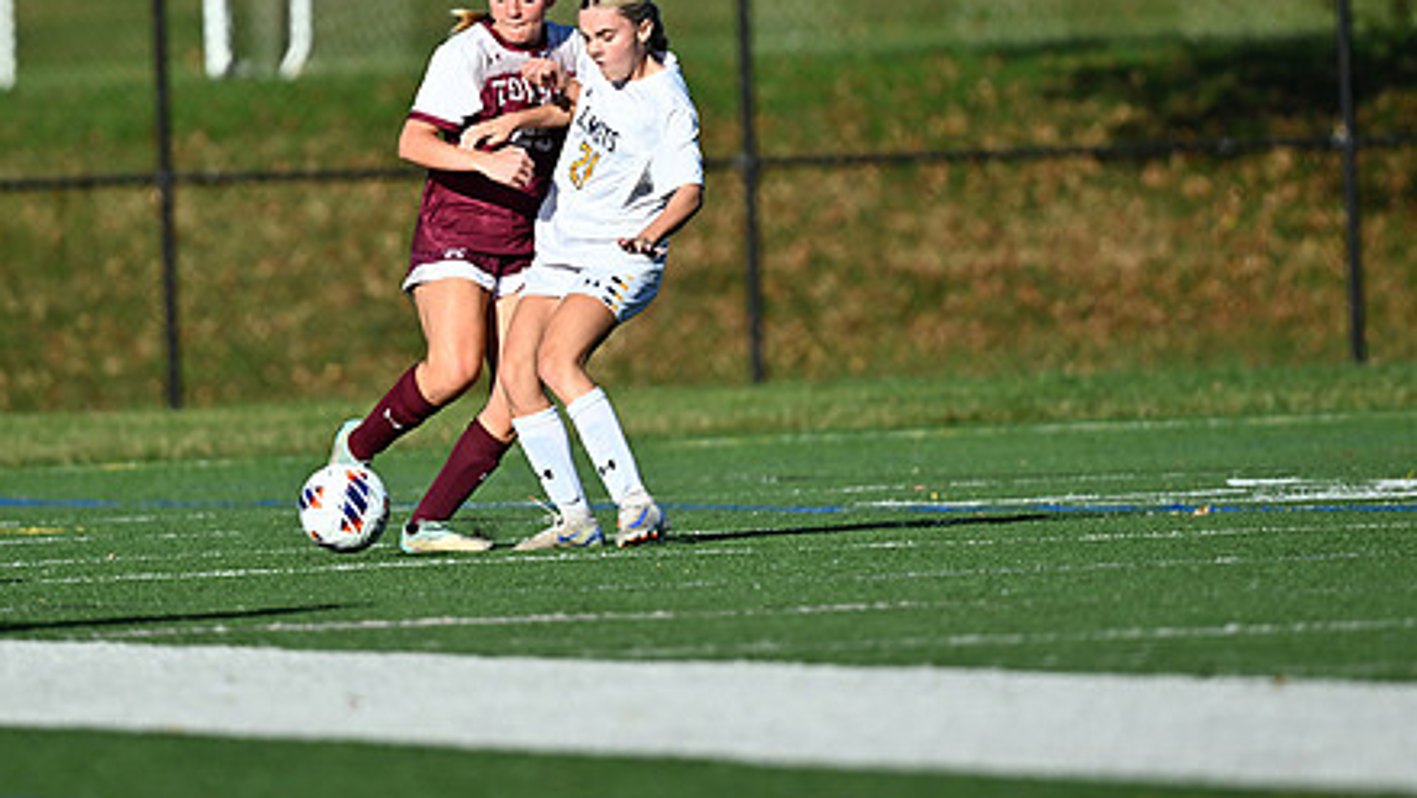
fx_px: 25938
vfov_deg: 1.8
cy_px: 208
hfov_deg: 3.1
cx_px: 560
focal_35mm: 690
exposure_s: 1/2000
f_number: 5.6
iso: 360
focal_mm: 500
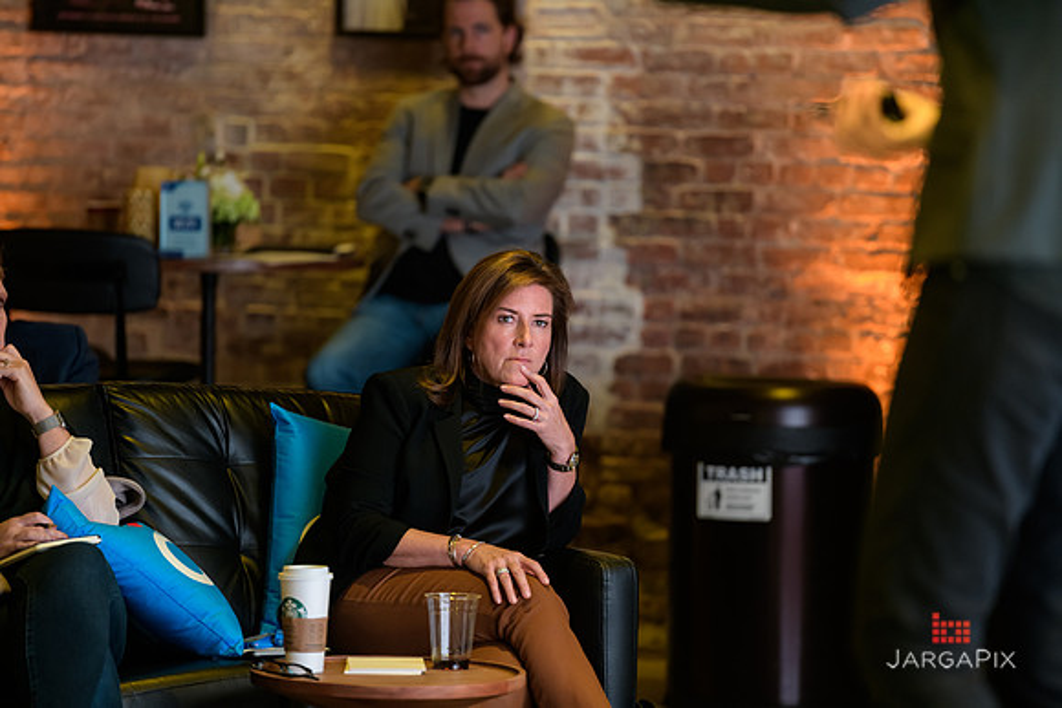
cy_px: 354
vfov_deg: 6.9
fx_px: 5901
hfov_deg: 10.3
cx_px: 531
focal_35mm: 200
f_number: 3.2
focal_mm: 200
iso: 1600
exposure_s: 1/100
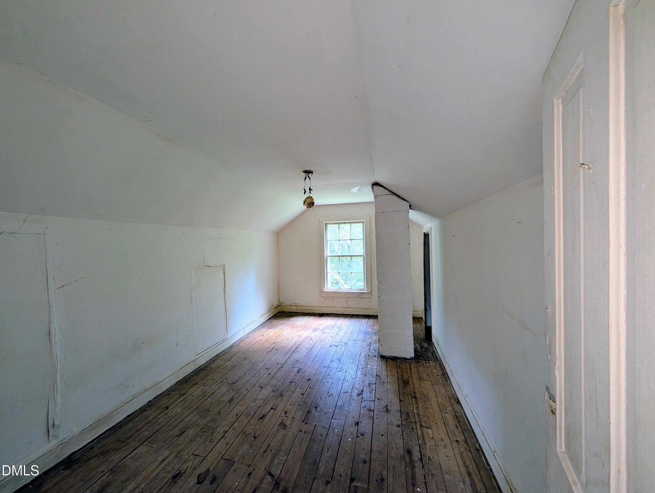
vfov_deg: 94.6
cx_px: 328
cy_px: 246
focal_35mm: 12
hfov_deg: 110.5
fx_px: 227
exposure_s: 1/71.9
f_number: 1.7
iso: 115
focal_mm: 2.02
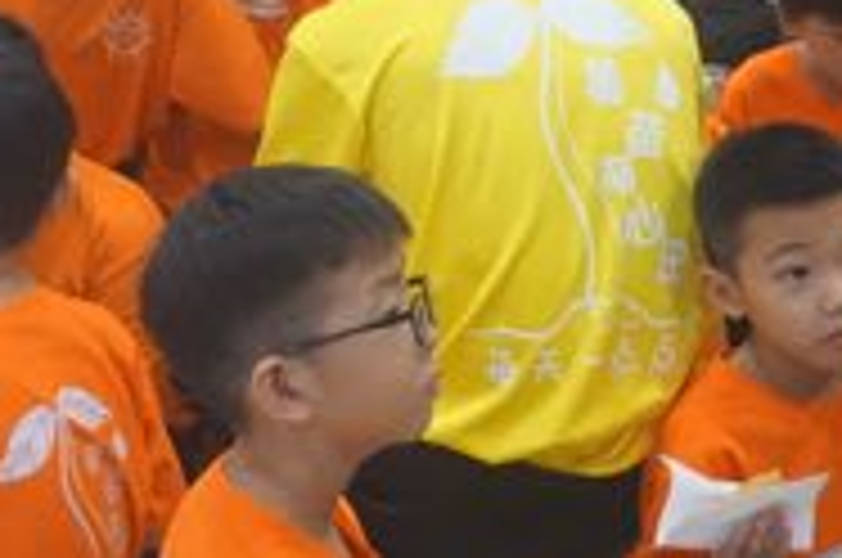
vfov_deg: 12.5
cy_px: 22
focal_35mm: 108
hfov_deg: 18.9
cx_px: 252
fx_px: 2522
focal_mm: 28
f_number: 4.5
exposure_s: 1/100
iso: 3200
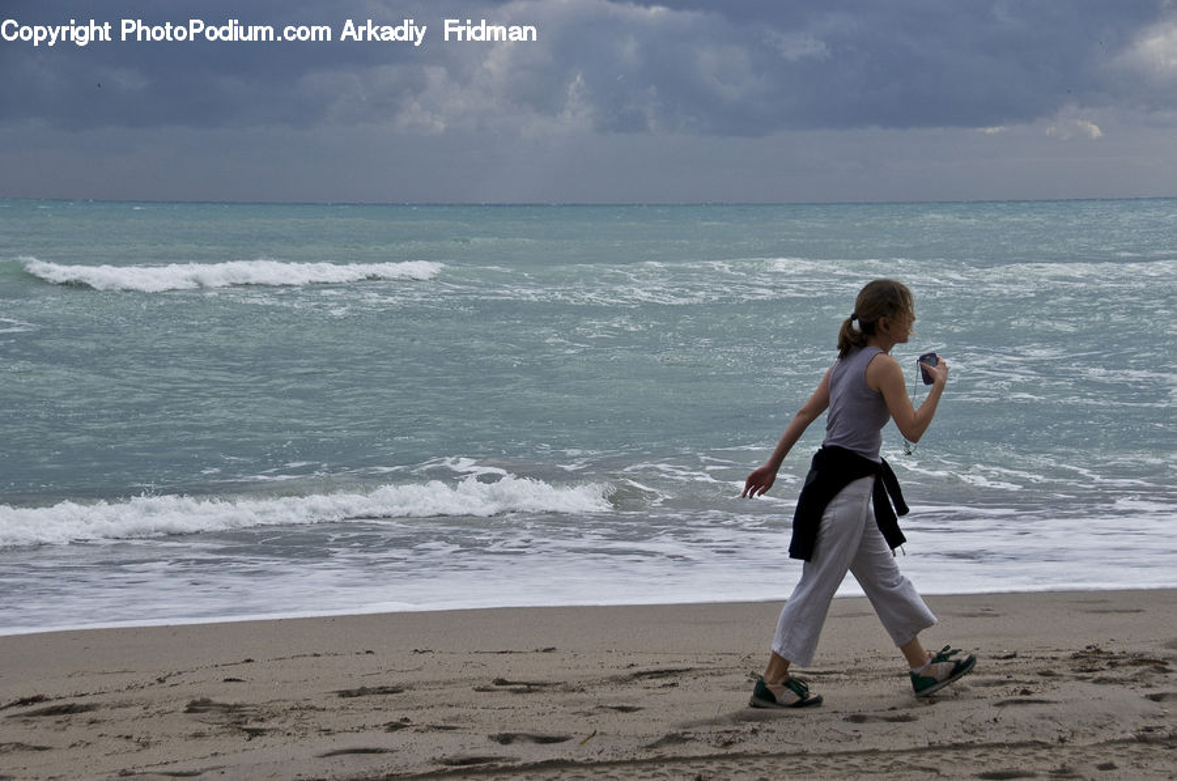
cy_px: 390
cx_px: 588
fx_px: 2448
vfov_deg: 18.1
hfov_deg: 27.0
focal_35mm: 75
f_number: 6.3
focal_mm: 50
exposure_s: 1/1250
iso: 200
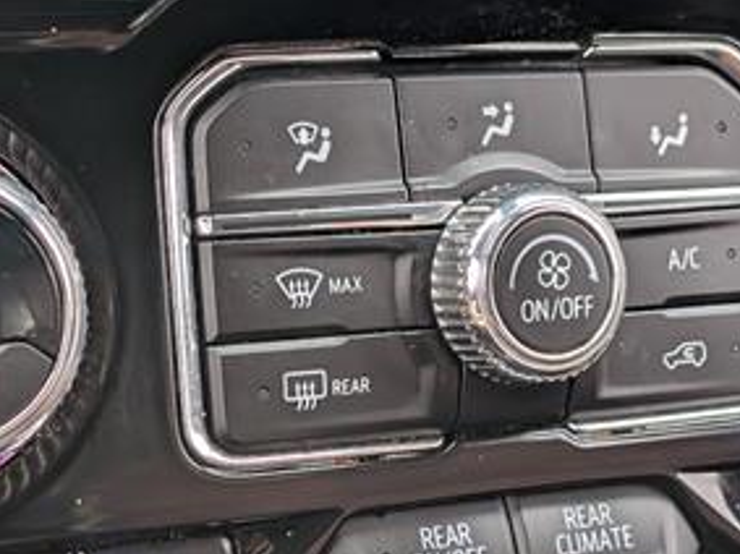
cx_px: 458
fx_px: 2372
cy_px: 497
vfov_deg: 13.2
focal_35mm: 111
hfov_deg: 17.7
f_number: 1.68
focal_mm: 6.9
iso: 216
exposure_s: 1/101
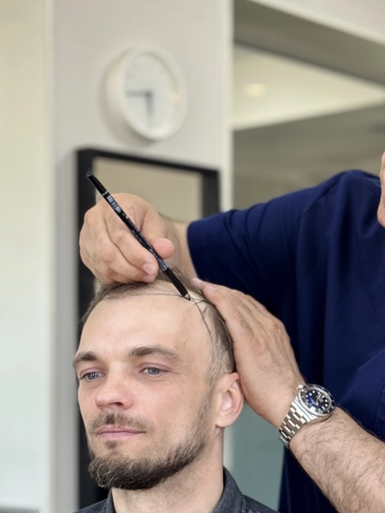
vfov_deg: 22.3
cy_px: 385
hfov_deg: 16.9
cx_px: 301
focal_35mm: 87
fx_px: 1289
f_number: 1.78
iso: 100
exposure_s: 1/100
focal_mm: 6.76
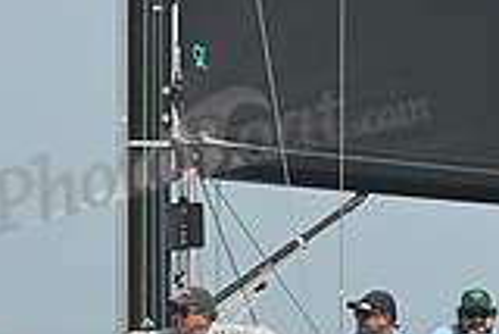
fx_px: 4939
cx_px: 593
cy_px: 270
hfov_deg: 5.8
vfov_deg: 3.9
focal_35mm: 356
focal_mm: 98
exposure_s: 1/1250
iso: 320
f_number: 8
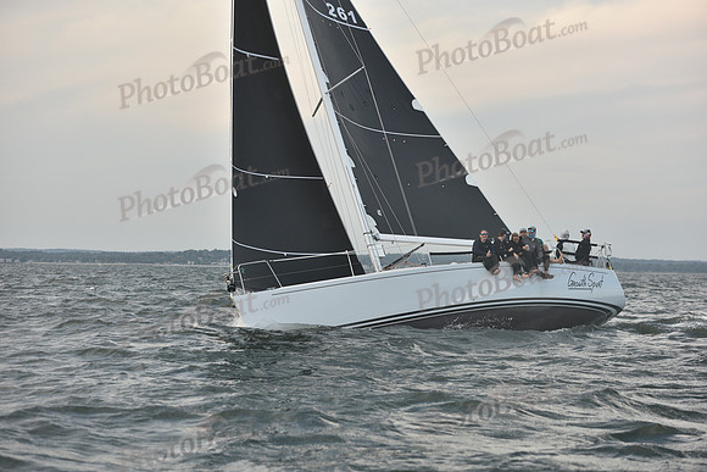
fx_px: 1925
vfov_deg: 14.0
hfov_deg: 20.8
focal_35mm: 98
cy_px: 236
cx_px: 354
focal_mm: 98
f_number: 4.5
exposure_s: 1/640
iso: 250
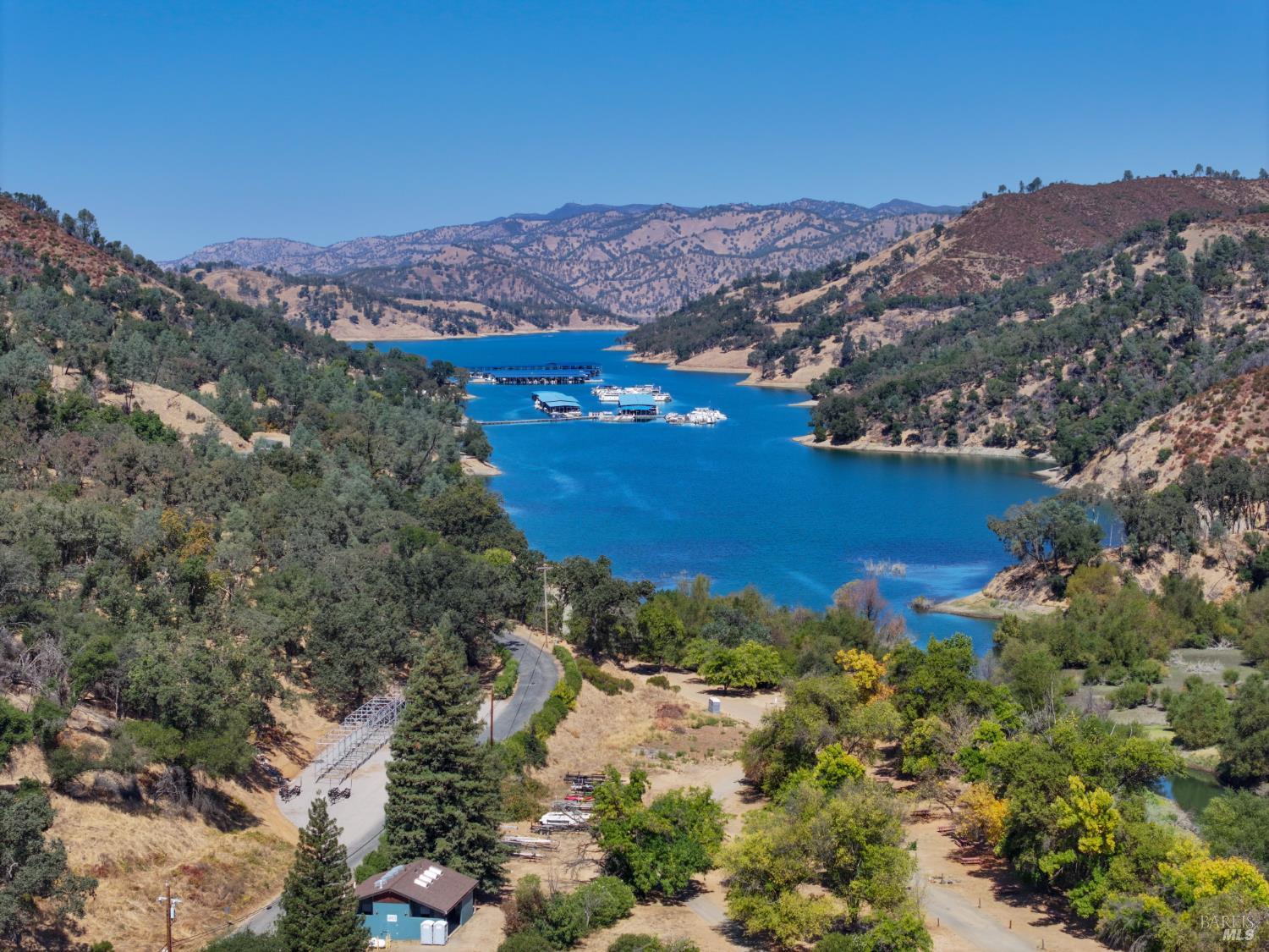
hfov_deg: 27.8
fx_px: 2566
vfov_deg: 21.0
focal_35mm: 70
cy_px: 476
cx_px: 634
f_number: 2.8
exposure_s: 1/1250
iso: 100
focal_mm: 19.35
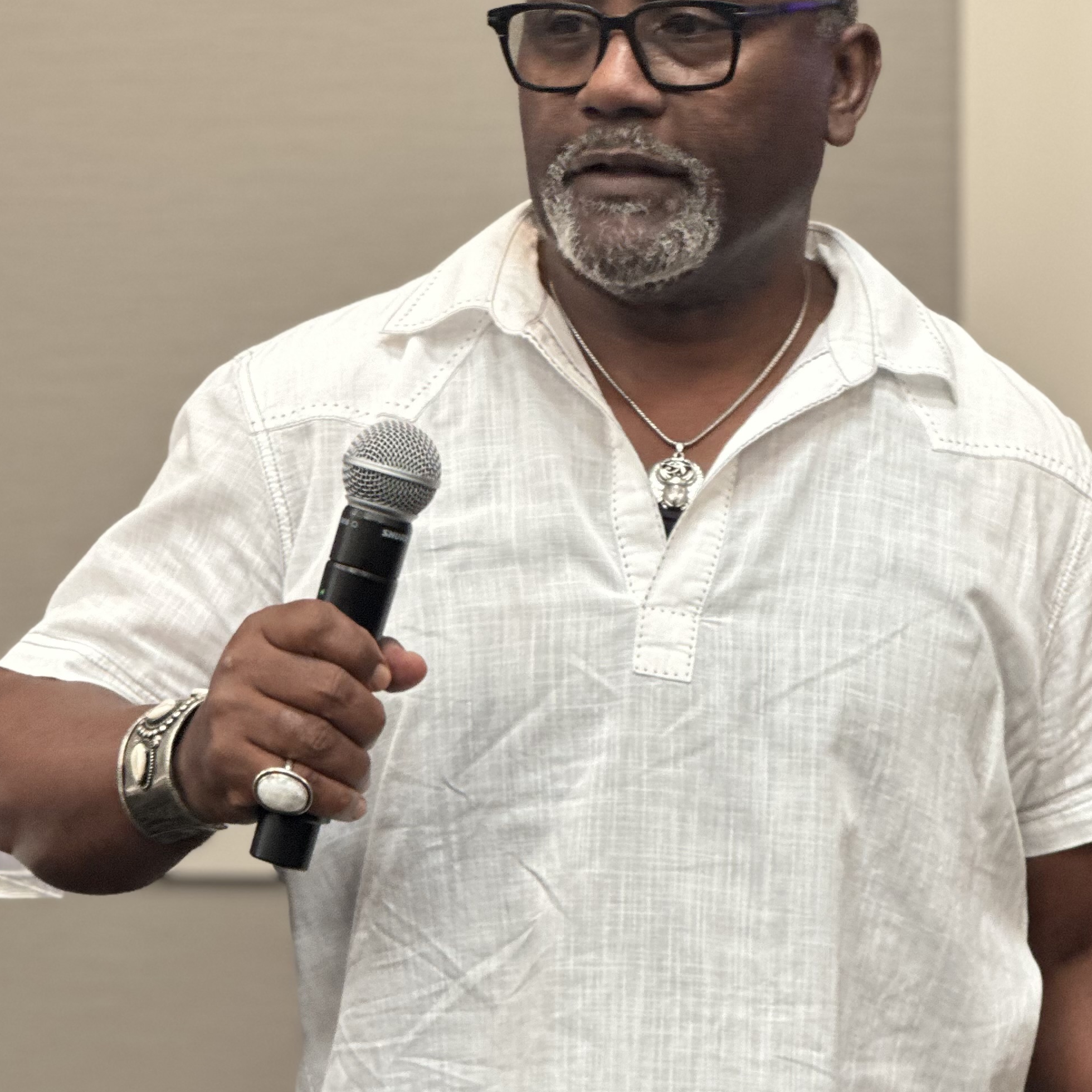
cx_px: 613
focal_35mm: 140
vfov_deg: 12.5
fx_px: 4997
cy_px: 730
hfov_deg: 12.5
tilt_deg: -4.1
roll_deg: -0.7
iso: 160
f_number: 2.8
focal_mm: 9
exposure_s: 1/60
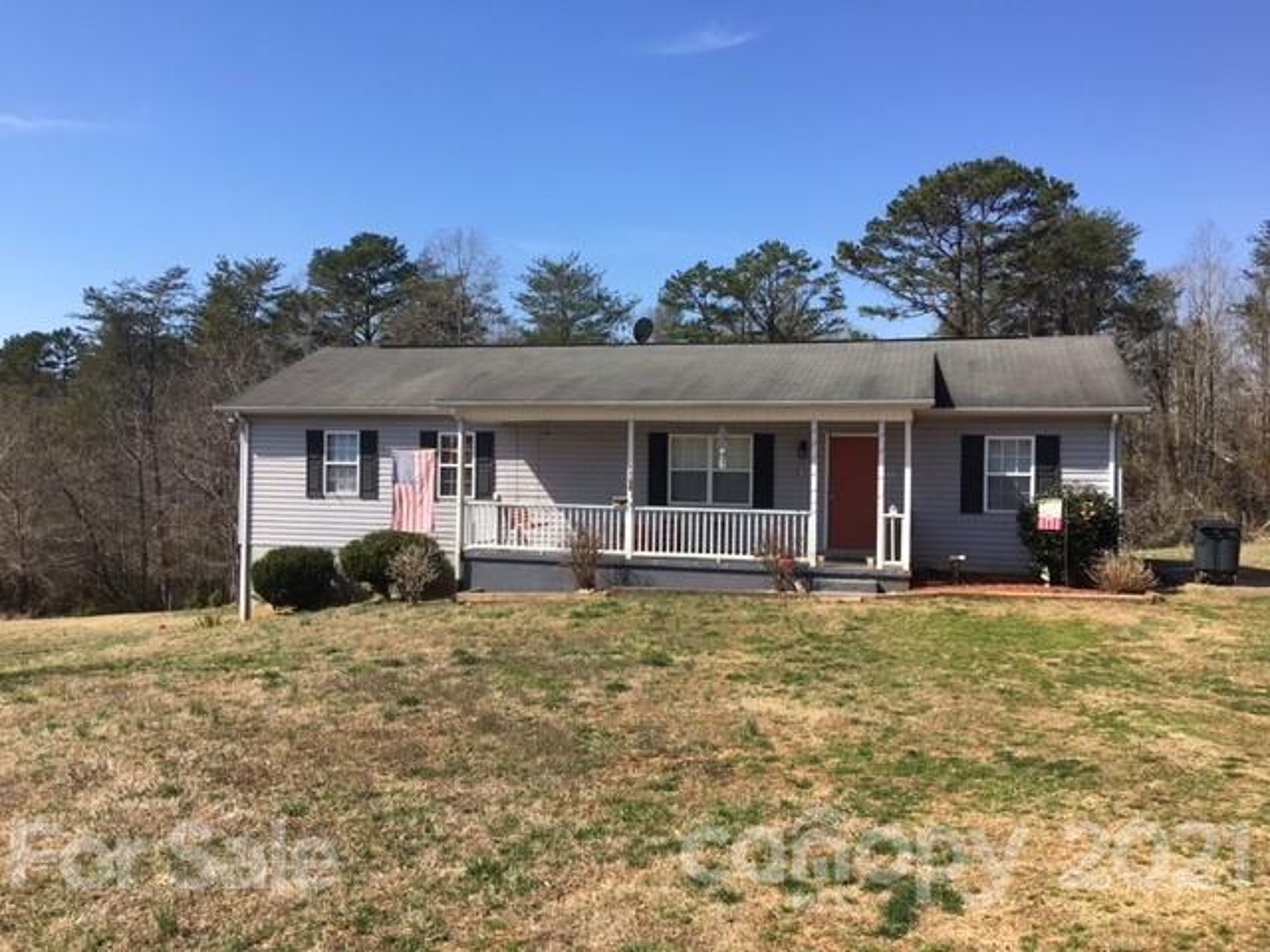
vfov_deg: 48.2
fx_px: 1064
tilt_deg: -0.1
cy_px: 476
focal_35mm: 29
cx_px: 635
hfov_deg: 61.7
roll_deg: -1.0
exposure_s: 1/1115
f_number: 2.2
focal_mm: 4.15
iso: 25
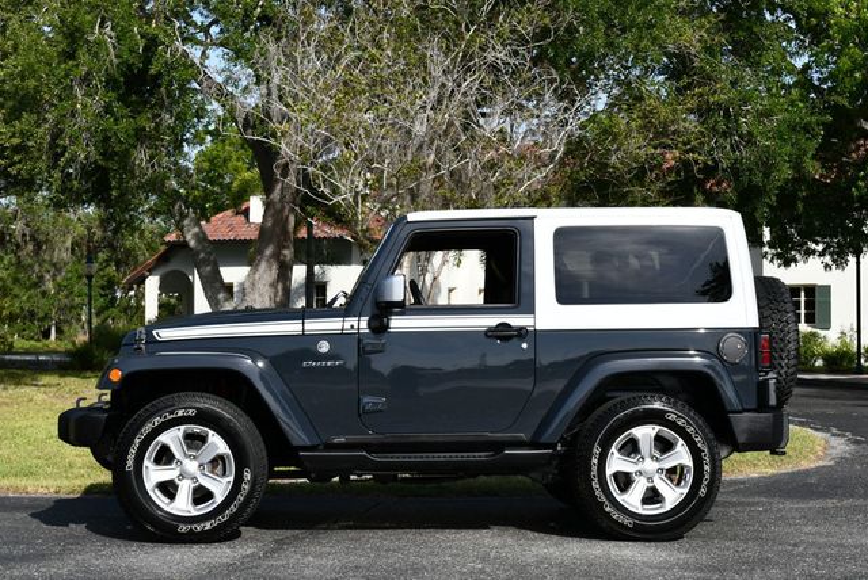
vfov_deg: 22.7
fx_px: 1448
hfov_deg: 33.4
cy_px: 290
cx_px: 434
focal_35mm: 60
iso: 110
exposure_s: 1/250
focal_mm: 30
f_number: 8
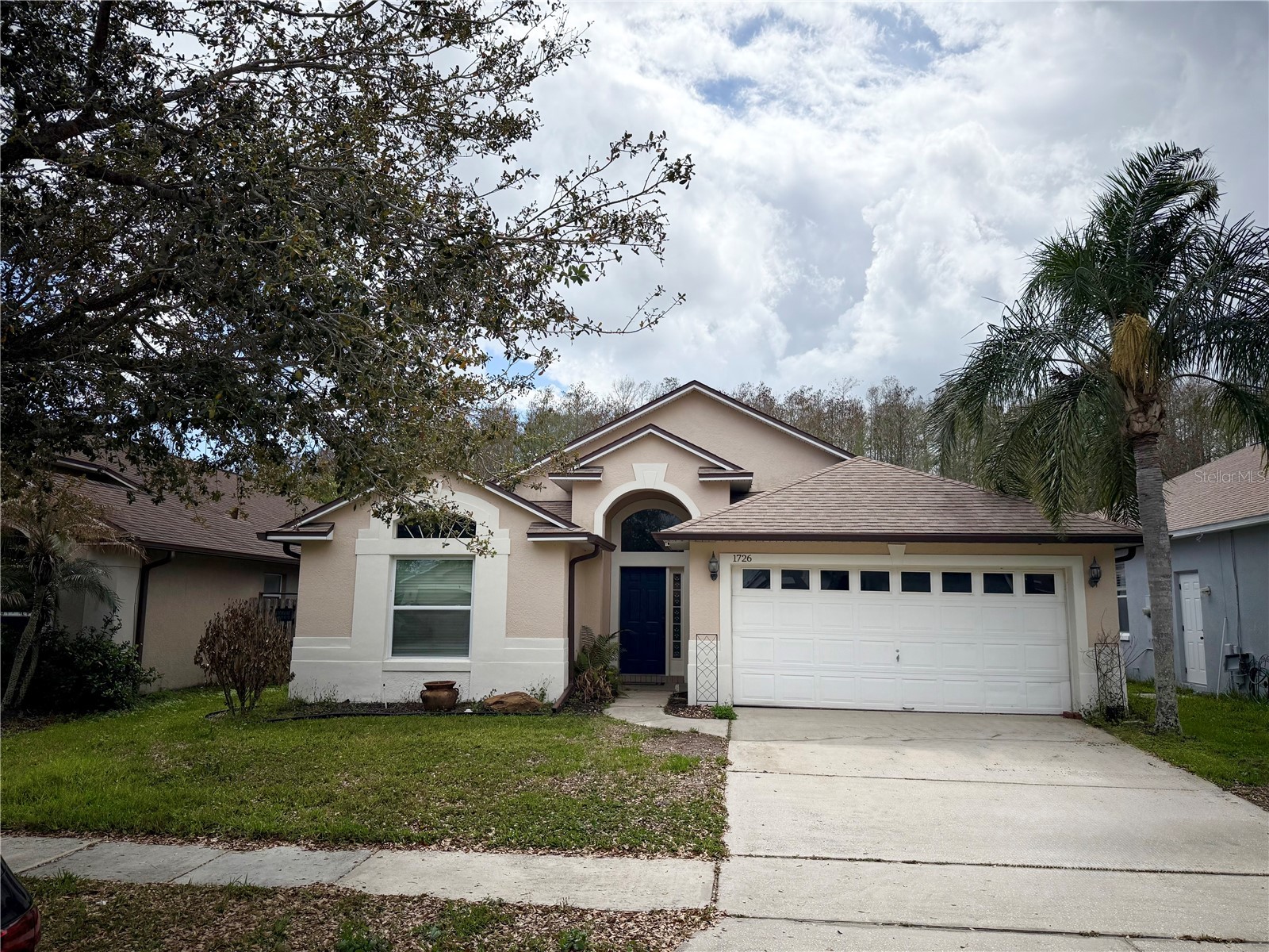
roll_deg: -0.3
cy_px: 476
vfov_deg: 56.8
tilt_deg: +7.9
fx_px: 880
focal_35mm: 24
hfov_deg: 71.6
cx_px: 634
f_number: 1.78
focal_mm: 6.76
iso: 100
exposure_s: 1/11905
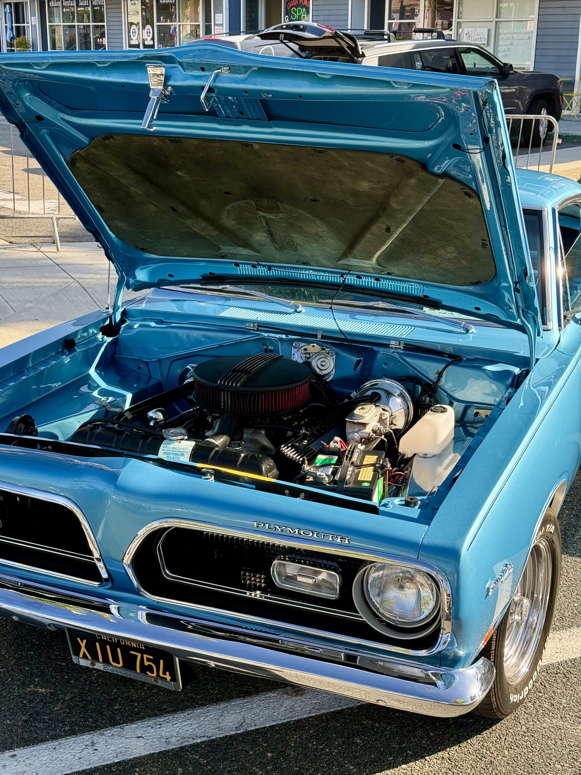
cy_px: 388
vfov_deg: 39.7
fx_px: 1074
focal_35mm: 48
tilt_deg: -16.9
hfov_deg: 30.3
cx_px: 290
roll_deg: -0.8
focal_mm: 6.76
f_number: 1.78
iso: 80
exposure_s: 1/375
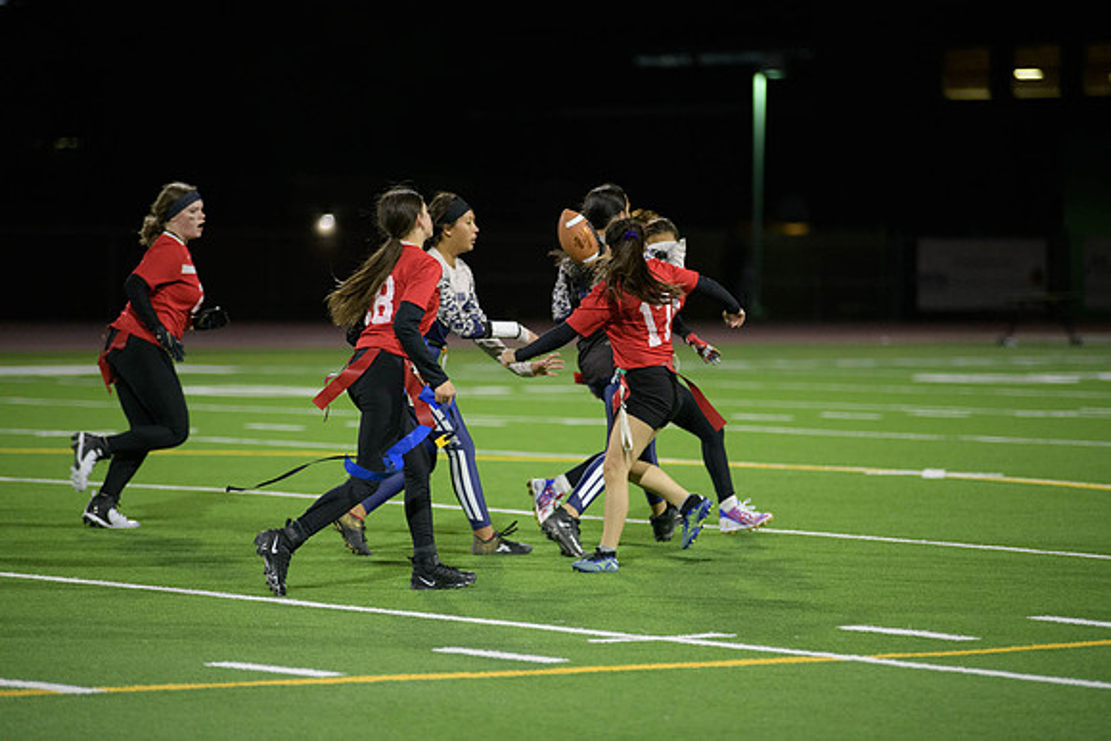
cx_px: 556
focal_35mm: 175
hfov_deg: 11.7
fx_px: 5402
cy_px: 370
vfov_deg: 7.9
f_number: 2.8
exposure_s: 1/640
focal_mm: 175
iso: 3200
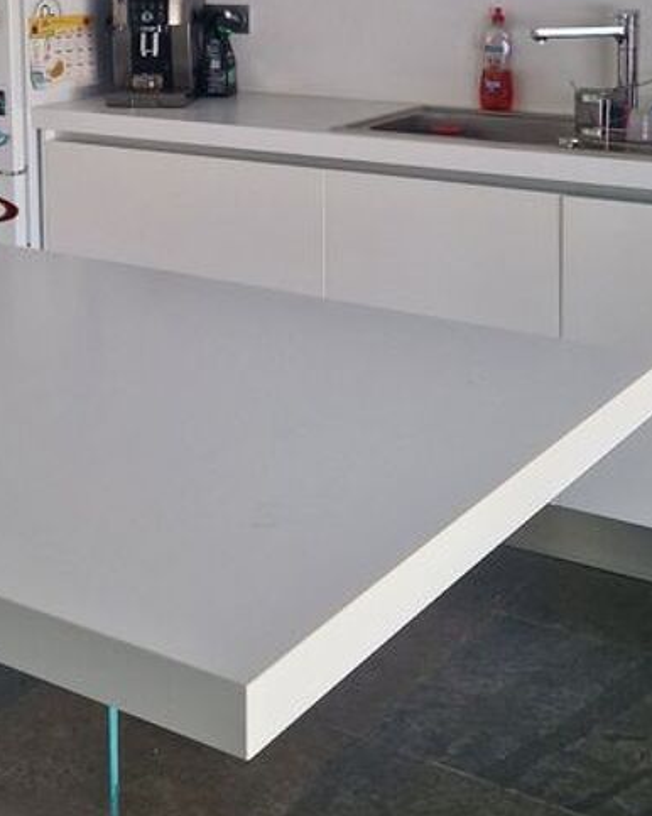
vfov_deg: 29.7
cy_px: 144
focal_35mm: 62
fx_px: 1496
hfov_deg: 24.1
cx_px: 106
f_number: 1.8
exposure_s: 1/180
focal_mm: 5.4
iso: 125
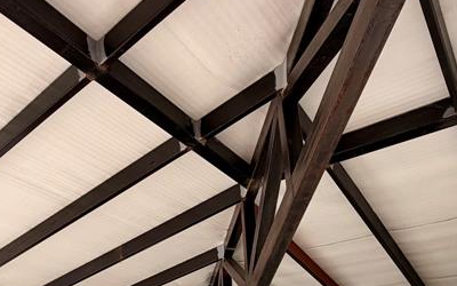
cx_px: 192
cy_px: 334
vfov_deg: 29.4
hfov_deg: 51.3
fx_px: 473
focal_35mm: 38
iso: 64
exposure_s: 1/121
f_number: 2.2
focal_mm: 2.22
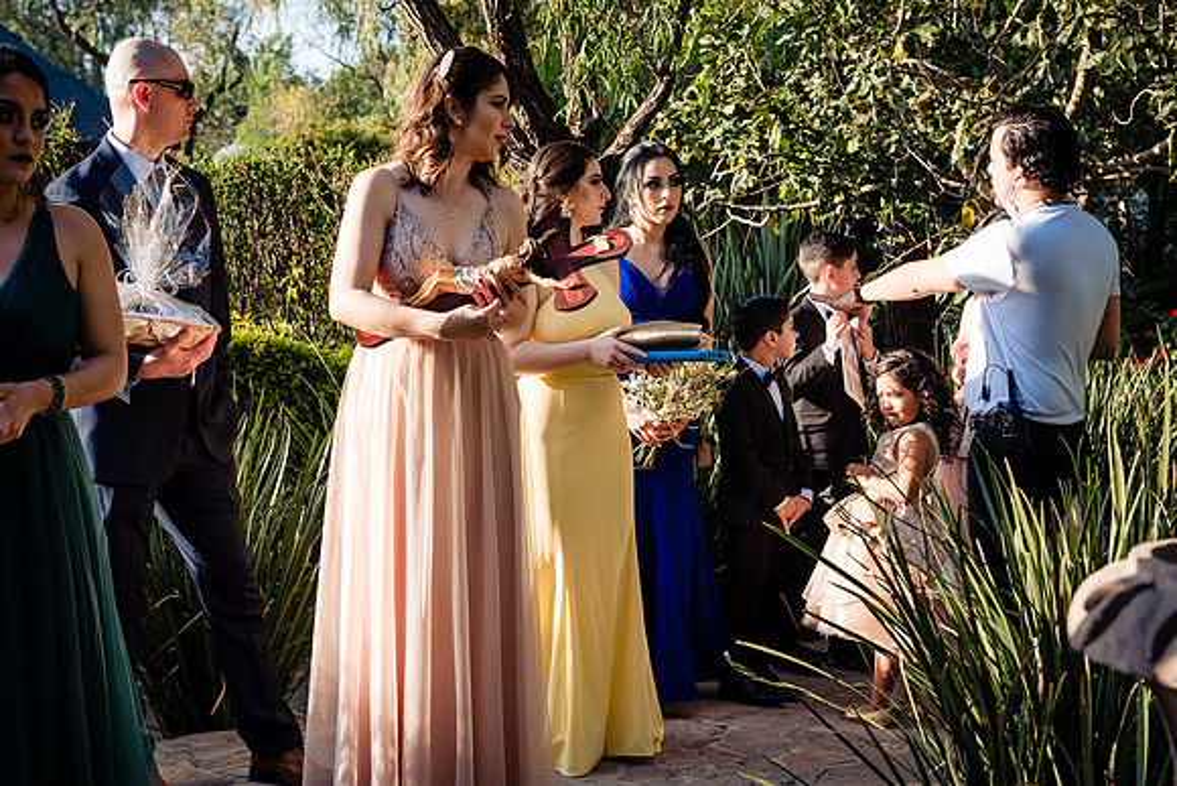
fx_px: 2027
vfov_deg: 21.9
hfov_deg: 32.4
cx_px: 588
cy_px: 393
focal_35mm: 62
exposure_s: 1/500
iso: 800
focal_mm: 62
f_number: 6.3
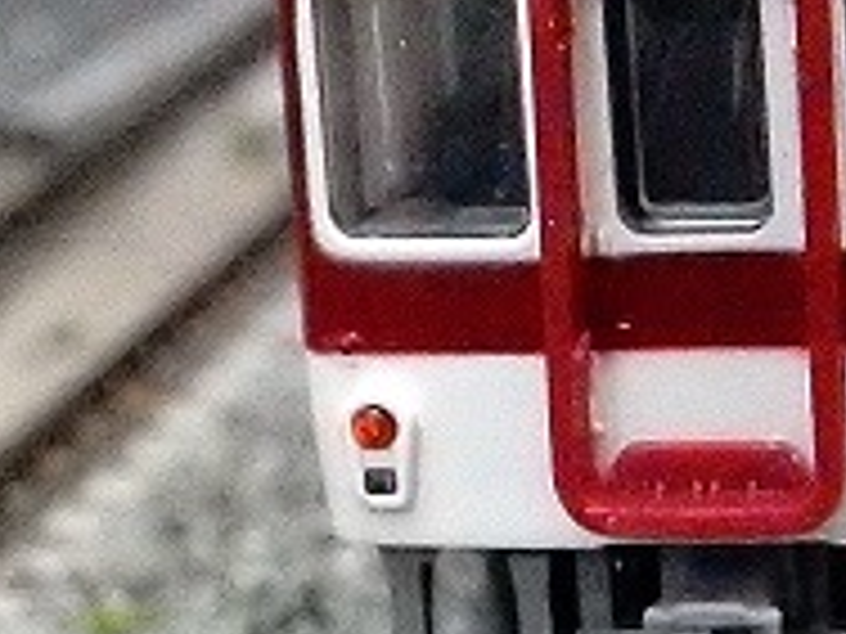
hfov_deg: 8.9
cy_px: -47
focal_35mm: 223
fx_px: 5450
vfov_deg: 6.6
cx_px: 338
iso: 3200
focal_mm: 10.7
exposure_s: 1/125
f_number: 4.5
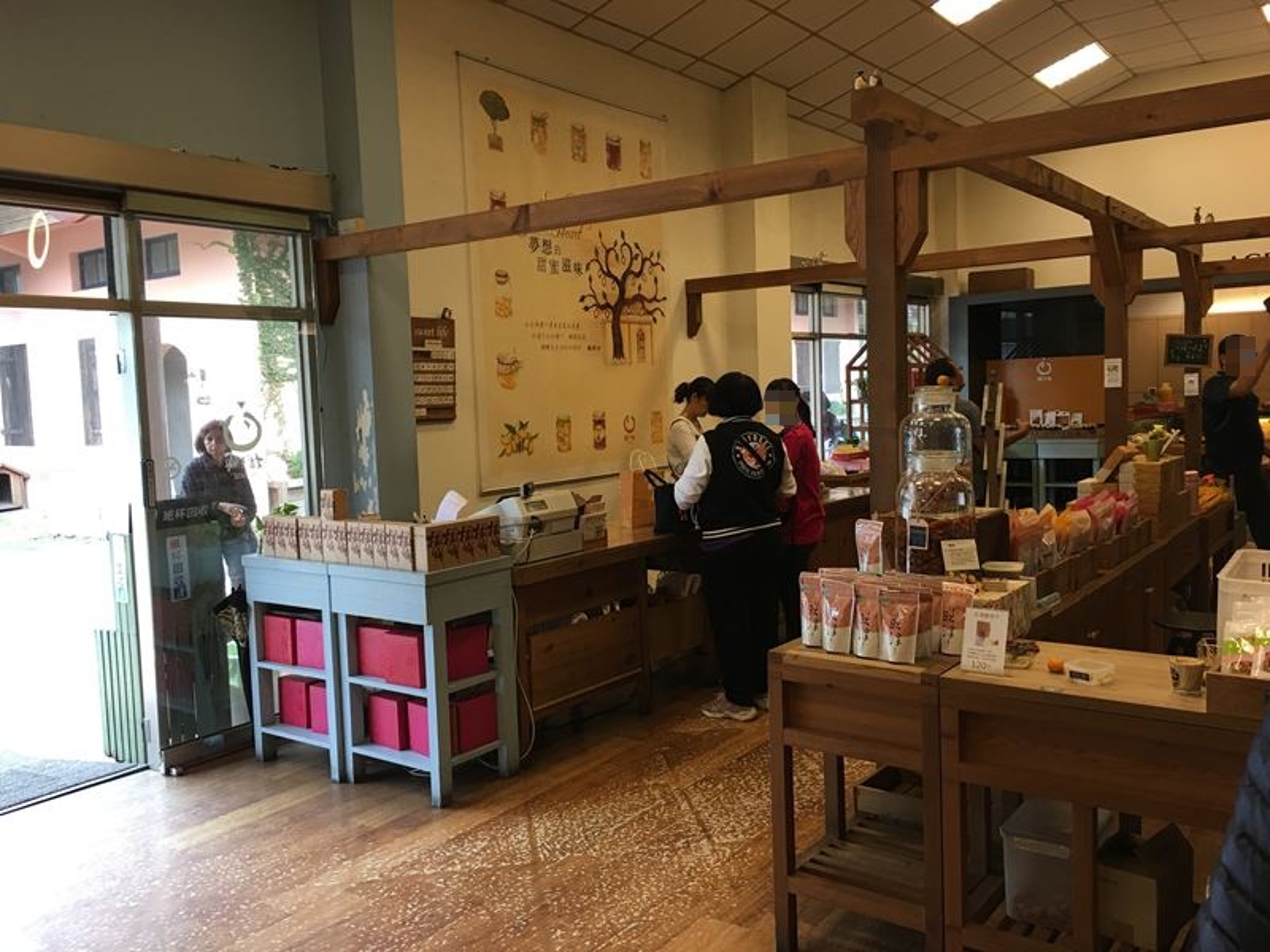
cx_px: 635
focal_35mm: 29
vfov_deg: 48.2
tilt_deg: -3.7
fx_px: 1064
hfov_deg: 61.7
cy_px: 476
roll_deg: +2.2
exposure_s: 1/30
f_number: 2.2
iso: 32
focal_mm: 4.15
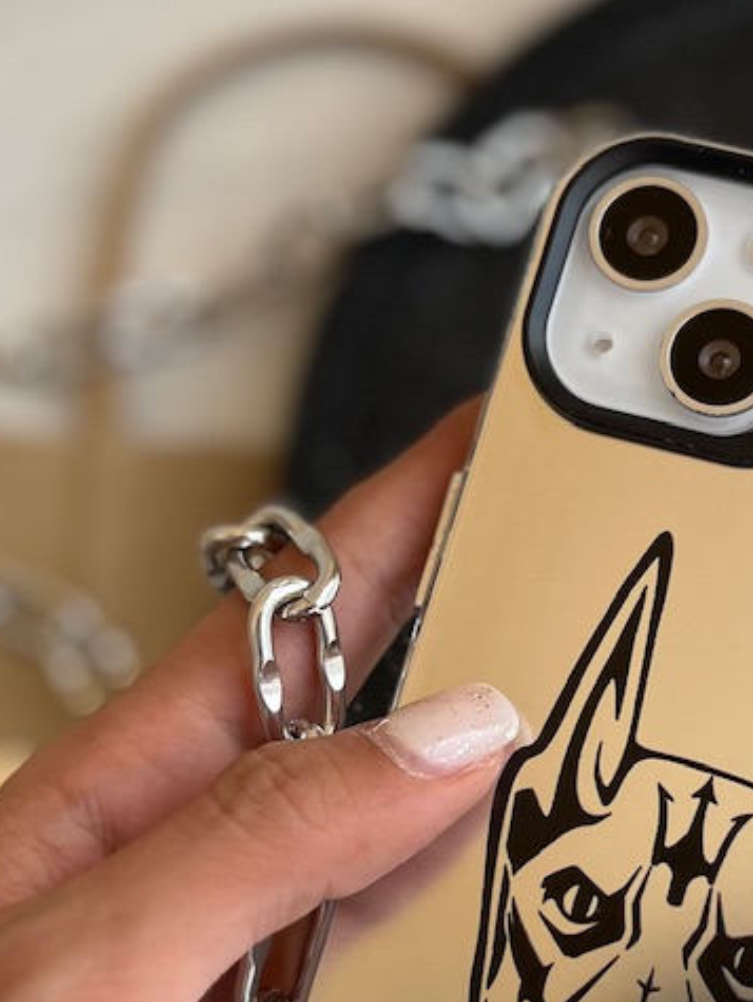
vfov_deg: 27.4
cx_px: 578
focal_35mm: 70
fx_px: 2028
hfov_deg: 20.8
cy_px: 753
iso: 50
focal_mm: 5.1
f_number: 1.6
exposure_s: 1/577
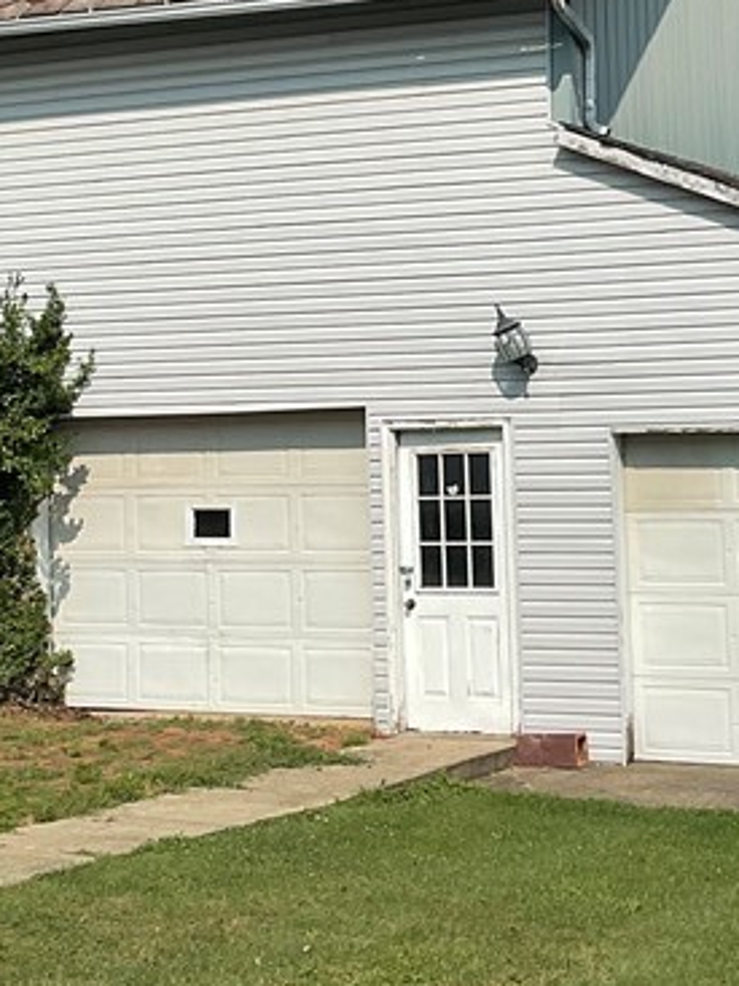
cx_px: 274
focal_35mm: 81
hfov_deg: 18.2
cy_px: 328
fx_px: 2307
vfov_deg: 24.0
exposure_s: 1/2959
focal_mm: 3
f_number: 1.8
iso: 16
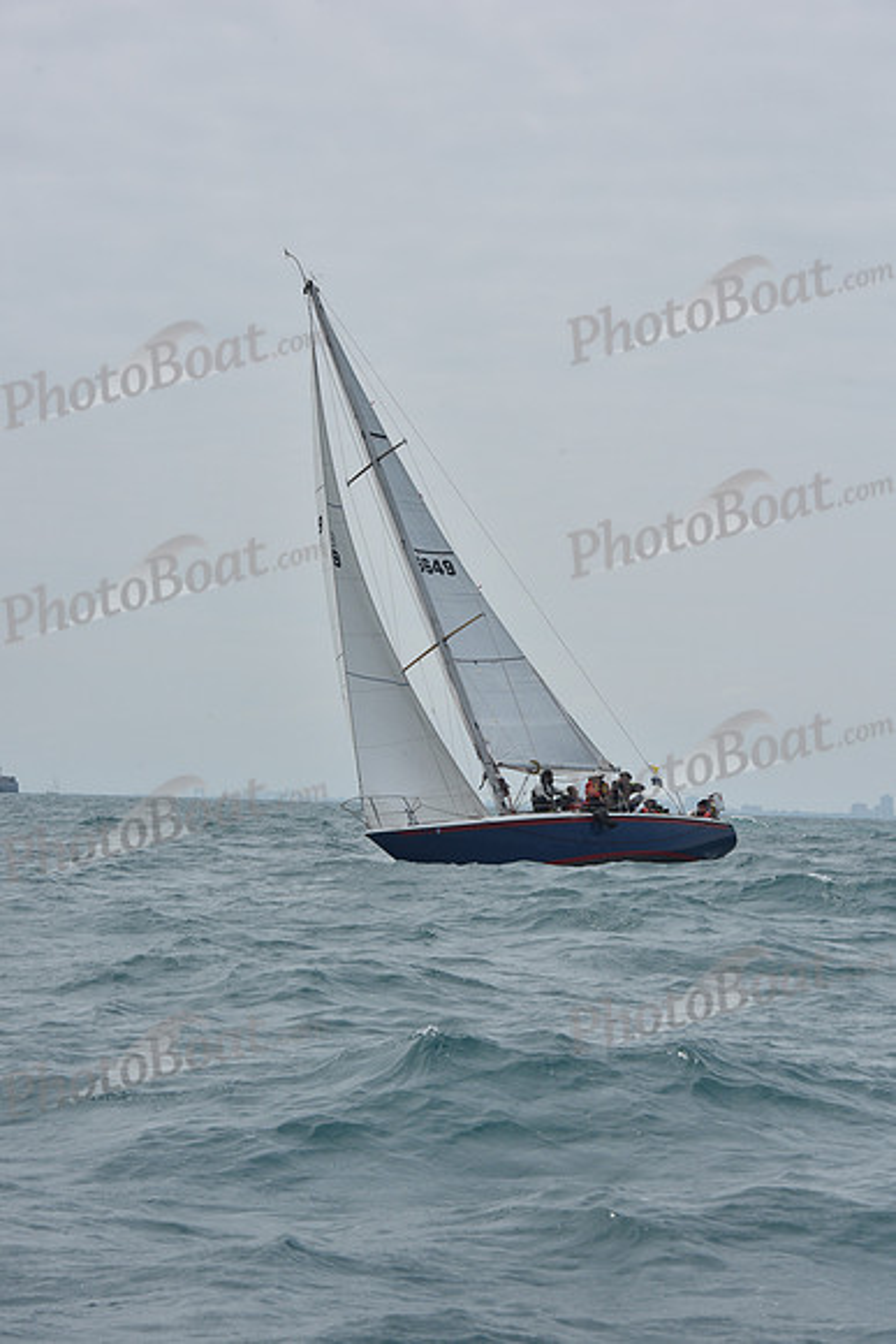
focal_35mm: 120
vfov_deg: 17.1
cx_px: 448
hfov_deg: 11.4
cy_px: 672
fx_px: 4477
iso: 250
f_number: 13
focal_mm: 120
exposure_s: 1/800
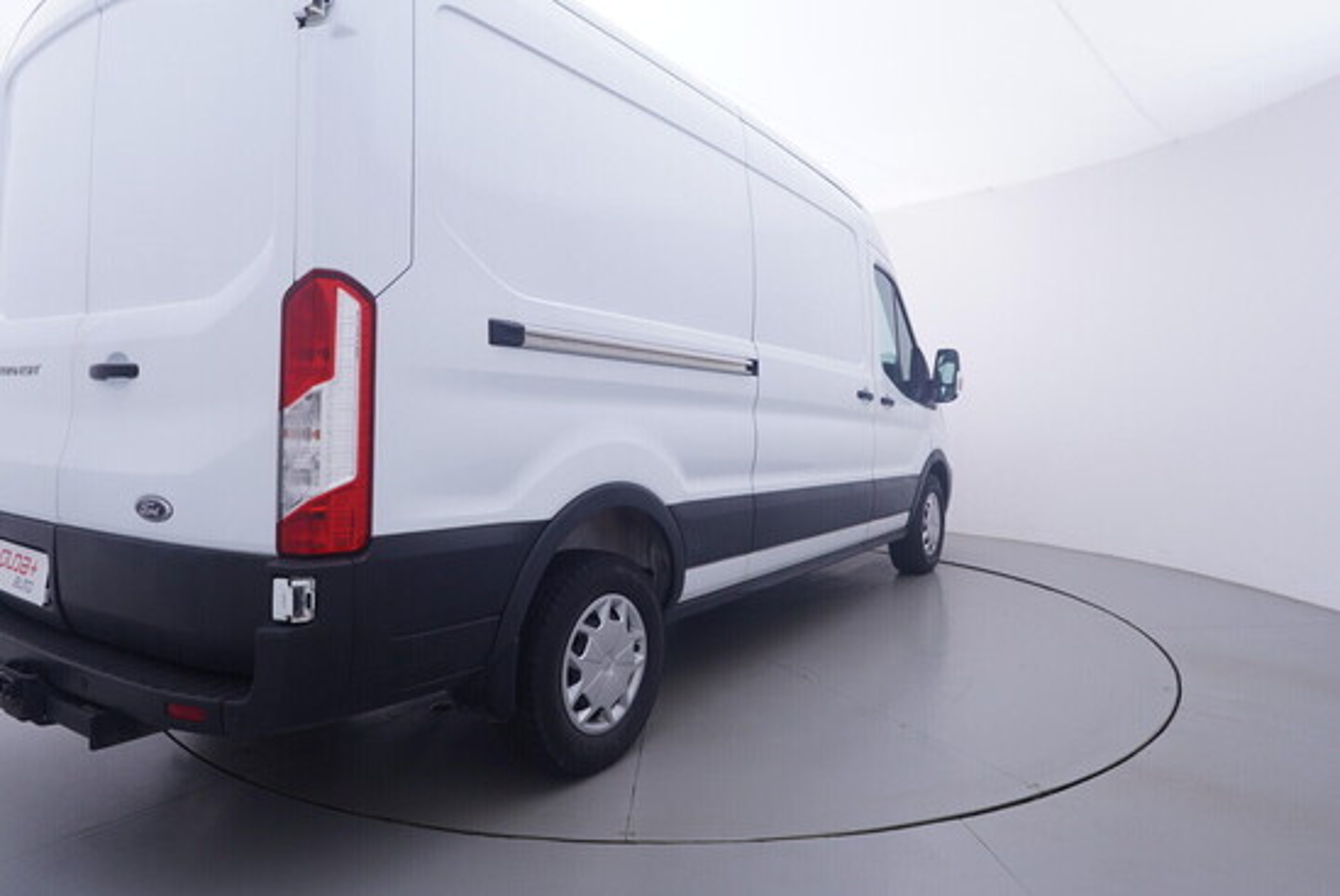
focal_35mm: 22
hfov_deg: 77.3
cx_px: 670
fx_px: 838
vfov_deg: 56.2
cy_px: 448
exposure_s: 1/80
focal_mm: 15
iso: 200
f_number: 5
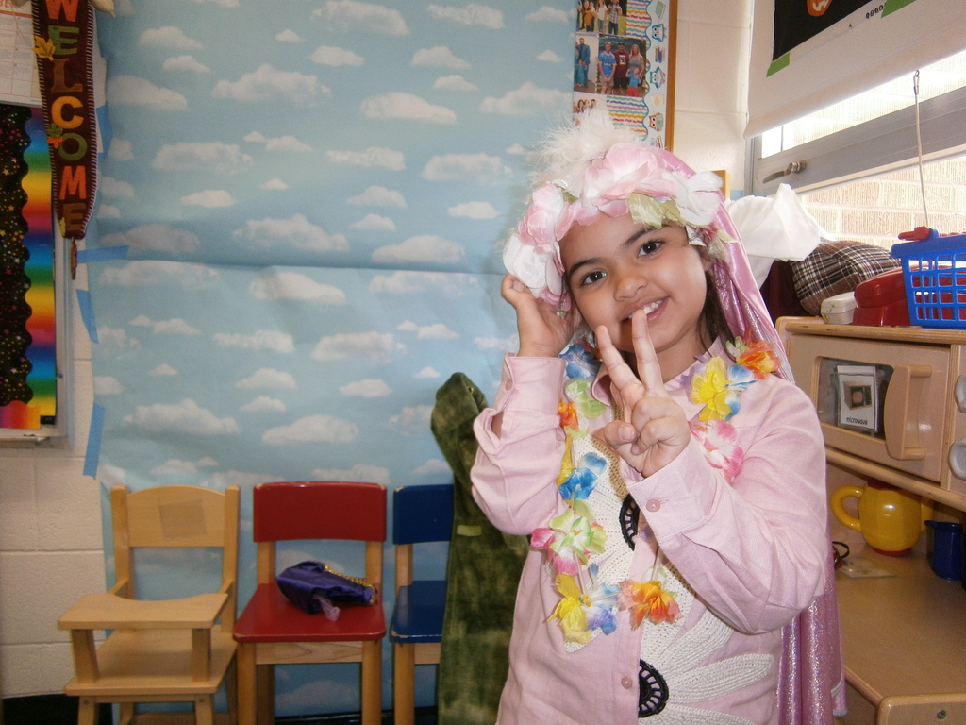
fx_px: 726
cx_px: 483
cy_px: 362
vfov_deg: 53.1
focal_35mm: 26
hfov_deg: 67.3
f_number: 2.8
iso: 125
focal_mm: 4.7
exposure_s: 1/30
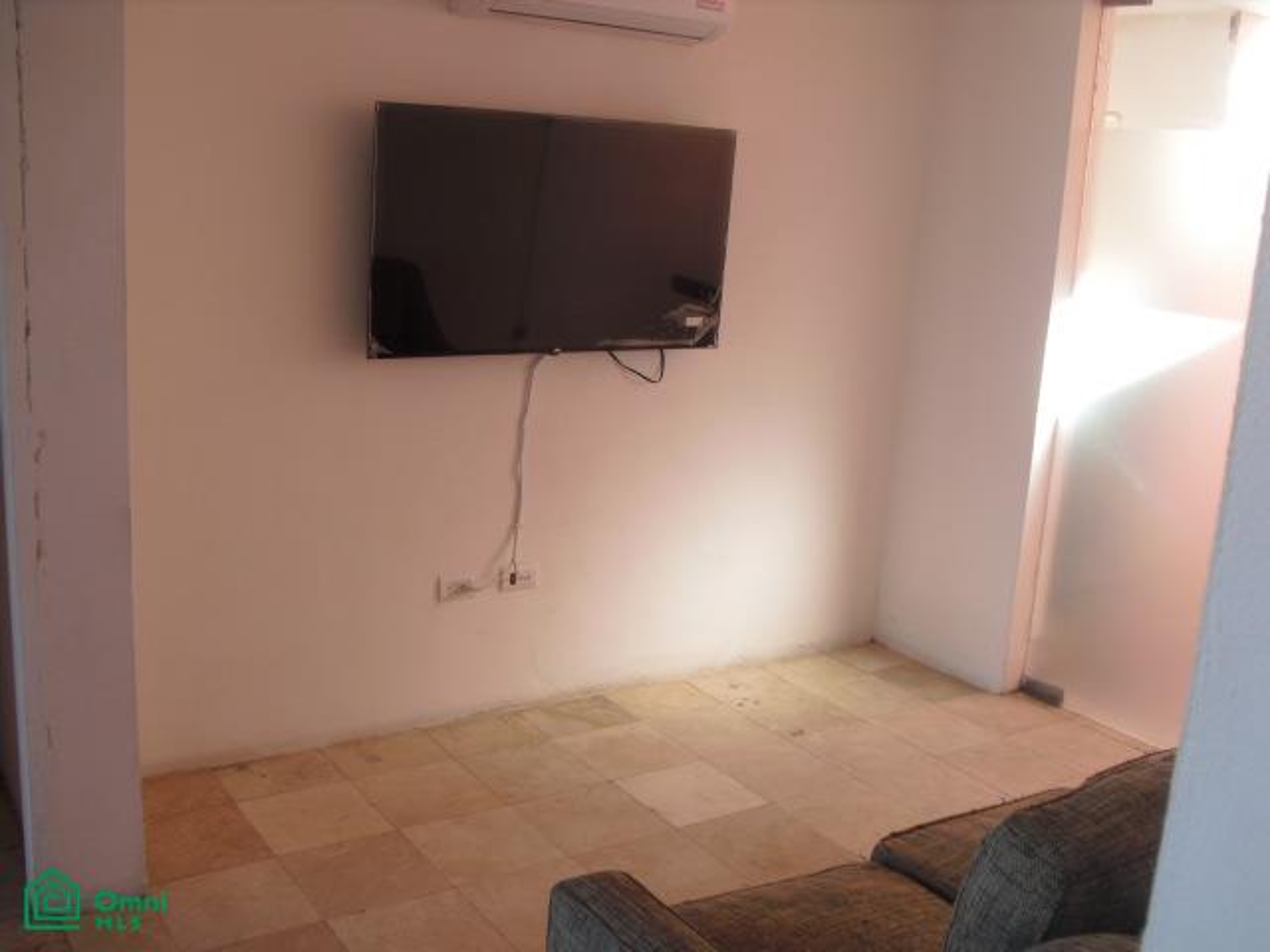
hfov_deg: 51.4
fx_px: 1321
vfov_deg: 39.7
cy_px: 476
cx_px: 635
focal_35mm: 36
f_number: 3.1
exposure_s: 1/100
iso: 100
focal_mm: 6.3
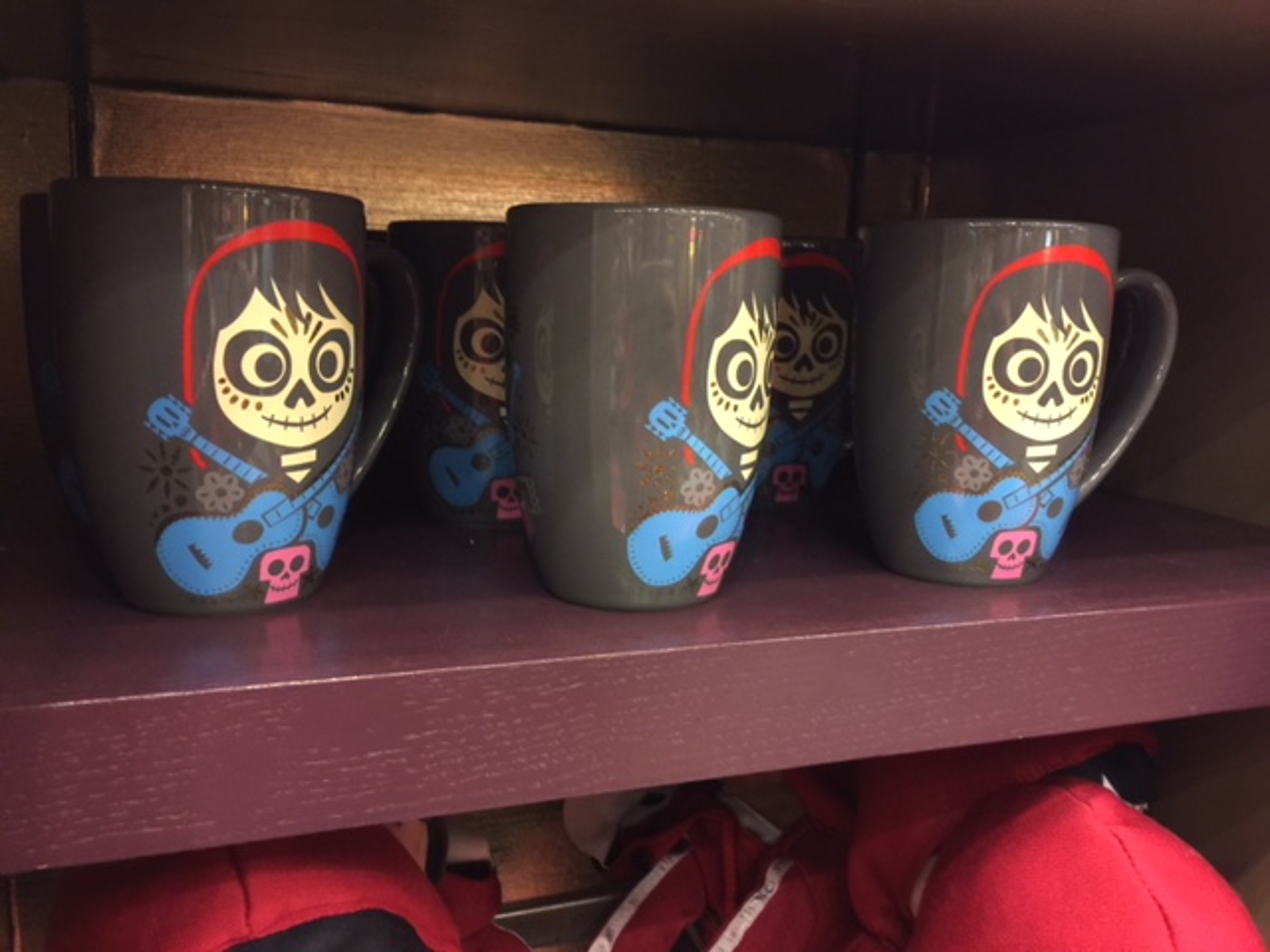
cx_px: 635
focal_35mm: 29
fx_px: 1064
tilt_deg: -9.4
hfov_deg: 61.7
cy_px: 476
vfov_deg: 48.2
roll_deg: -2.2
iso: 80
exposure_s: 1/4
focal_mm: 4.15
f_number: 2.2
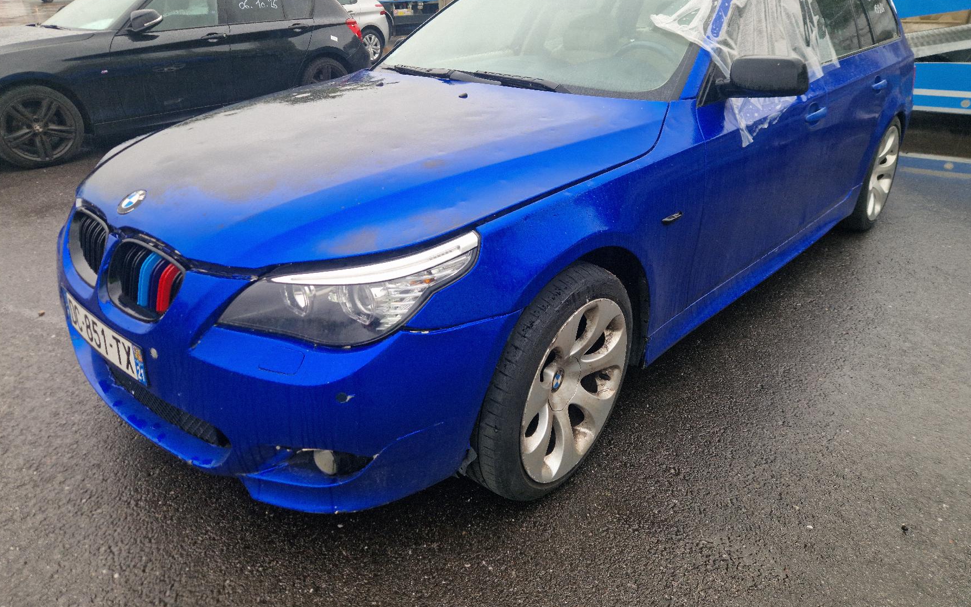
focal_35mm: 25
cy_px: 250
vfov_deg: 49.0
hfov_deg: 72.5
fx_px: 662
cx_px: 482
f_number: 1.8
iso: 50
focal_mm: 5.4
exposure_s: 1/135
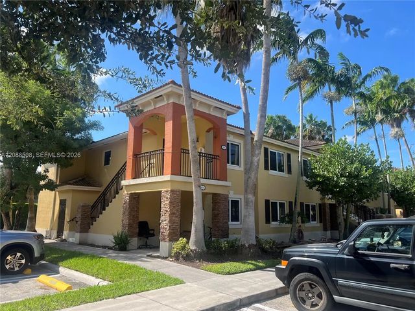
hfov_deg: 67.3
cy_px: 156
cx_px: 208
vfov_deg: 53.1
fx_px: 312
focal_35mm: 26
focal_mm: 5.7
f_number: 1.5
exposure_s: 1/2353
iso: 50
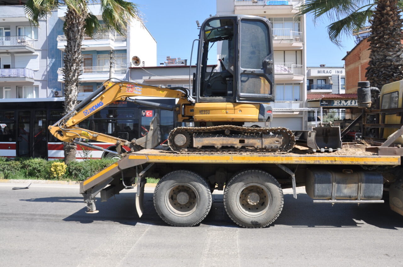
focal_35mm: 32
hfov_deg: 59.6
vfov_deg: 41.6
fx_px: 352
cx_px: 202
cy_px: 134
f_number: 9
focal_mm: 21
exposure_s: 1/320
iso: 200
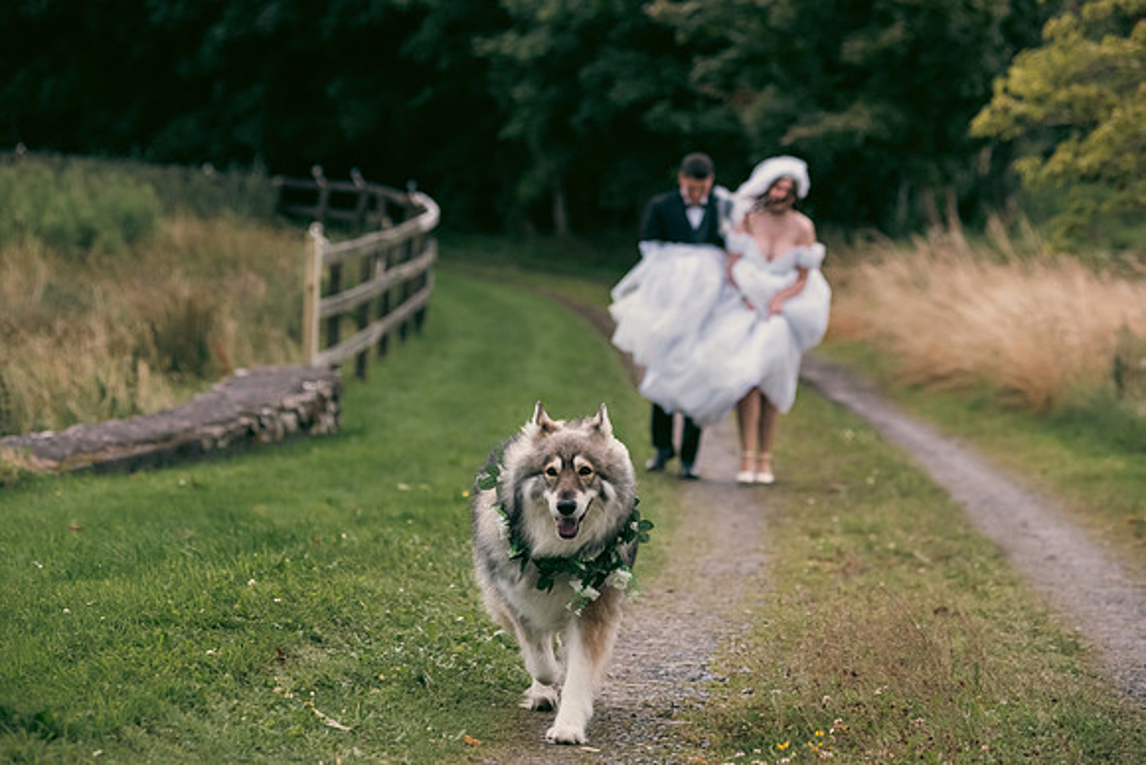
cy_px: 382
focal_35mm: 120
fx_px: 3821
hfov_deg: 17.1
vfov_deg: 11.4
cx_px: 573
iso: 800
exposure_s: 1/160
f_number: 3.5
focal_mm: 120
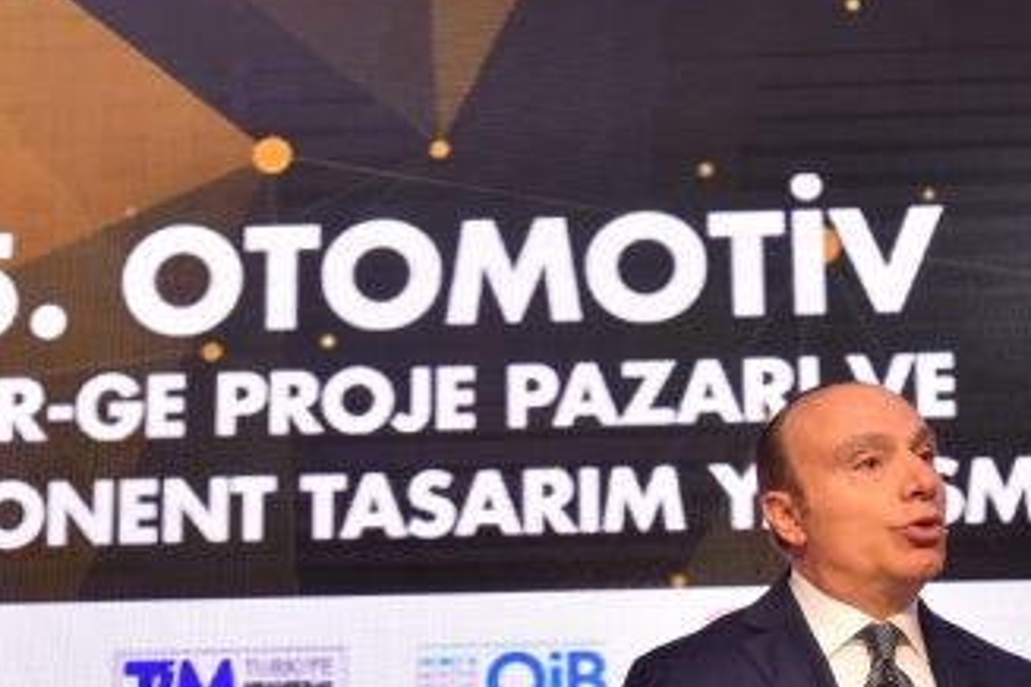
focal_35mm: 86
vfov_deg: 15.8
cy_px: 577
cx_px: 555
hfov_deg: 23.6
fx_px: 2463
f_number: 6.3
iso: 1600
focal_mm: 44
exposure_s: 1/125
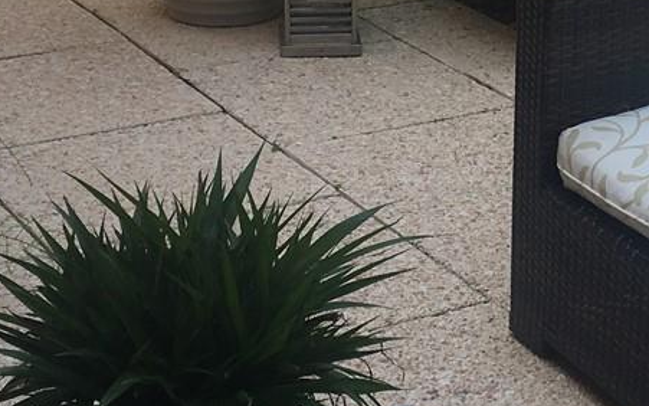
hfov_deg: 18.9
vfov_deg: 11.9
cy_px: 42
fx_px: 1928
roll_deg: -0.8
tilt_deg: -16.9
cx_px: 535
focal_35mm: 109
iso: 25
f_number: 2.2
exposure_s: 1/569
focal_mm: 4.15
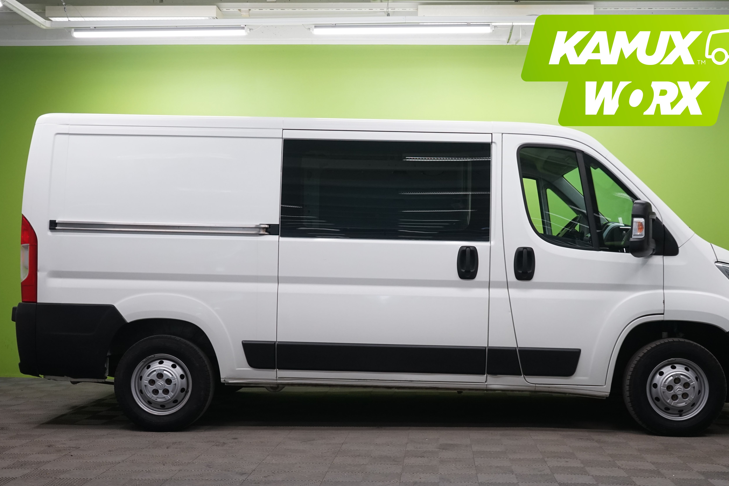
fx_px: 850
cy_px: 275
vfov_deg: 31.9
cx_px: 394
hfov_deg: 46.4
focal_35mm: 42
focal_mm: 35
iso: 1250
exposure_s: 1/25
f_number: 7.1
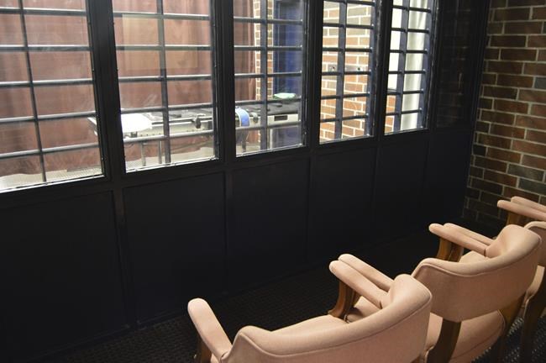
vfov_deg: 47.8
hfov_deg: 67.4
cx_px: 273
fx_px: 409
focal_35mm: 27
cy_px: 182
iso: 3200
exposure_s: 1/10
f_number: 3.5
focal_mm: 18
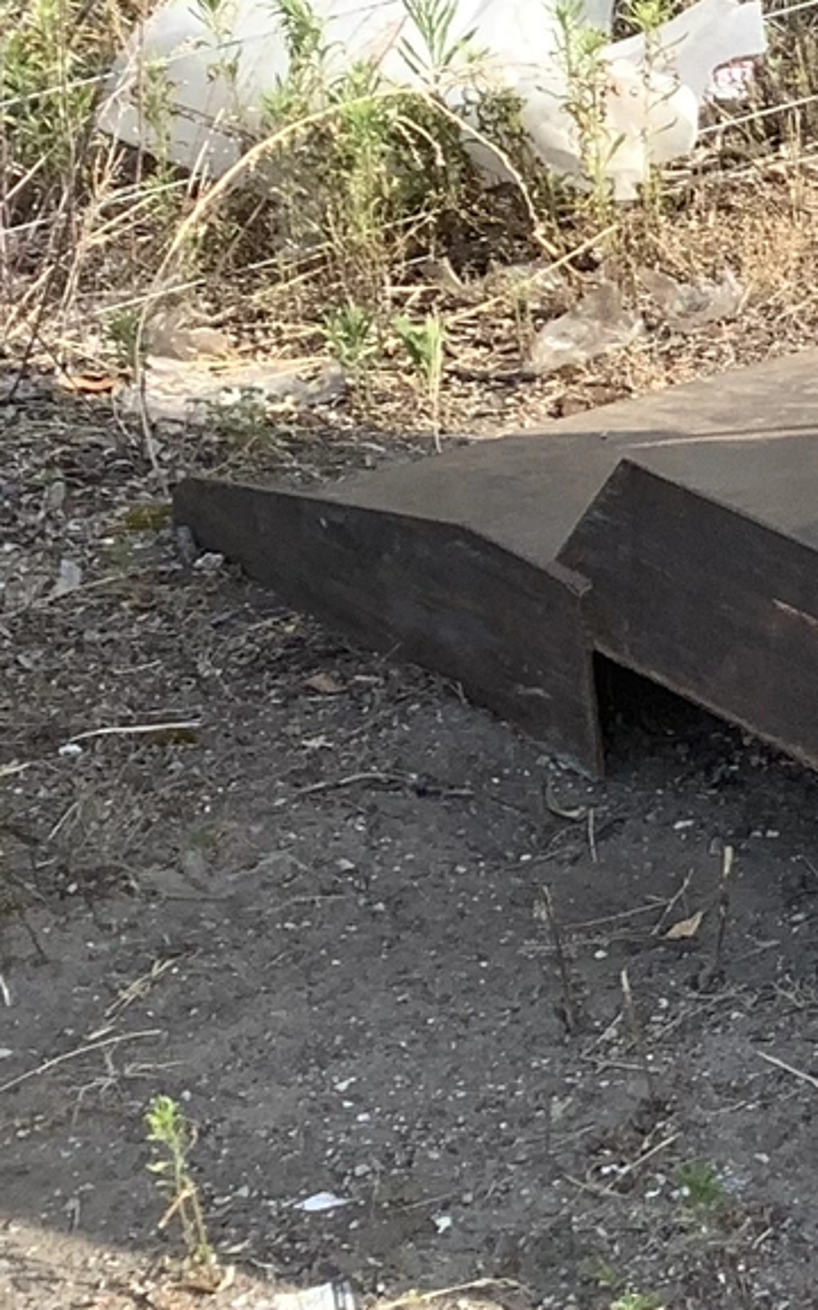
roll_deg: +1.5
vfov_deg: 18.1
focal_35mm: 114
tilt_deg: -16.0
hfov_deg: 10.5
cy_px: 259
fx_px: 4066
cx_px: 1686
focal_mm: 3.3
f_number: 2.4
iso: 25
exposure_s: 1/390
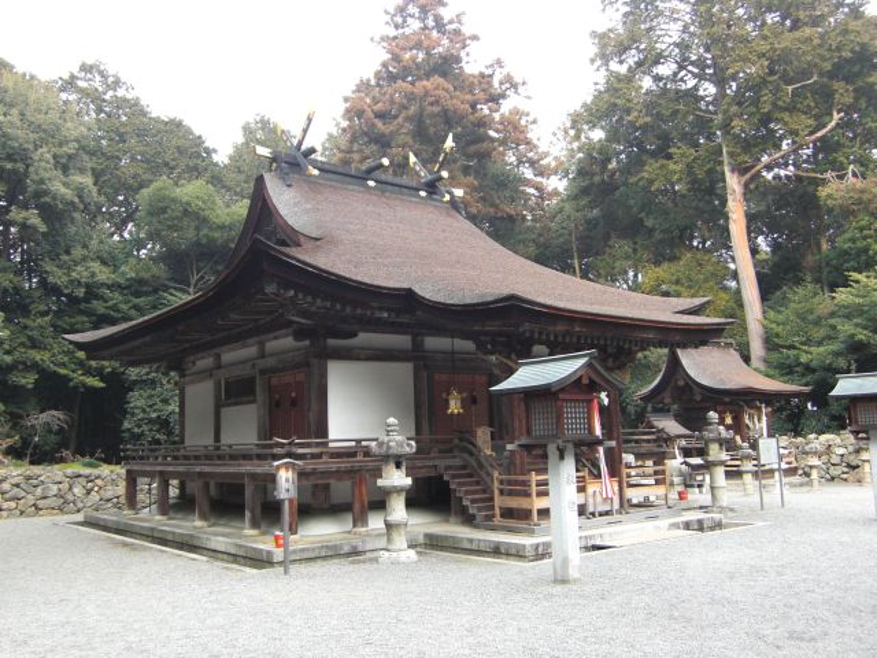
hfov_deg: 55.4
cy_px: 329
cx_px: 438
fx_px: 836
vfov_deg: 42.9
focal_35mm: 33
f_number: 2.7
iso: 200
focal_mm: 5.8
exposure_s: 1/100
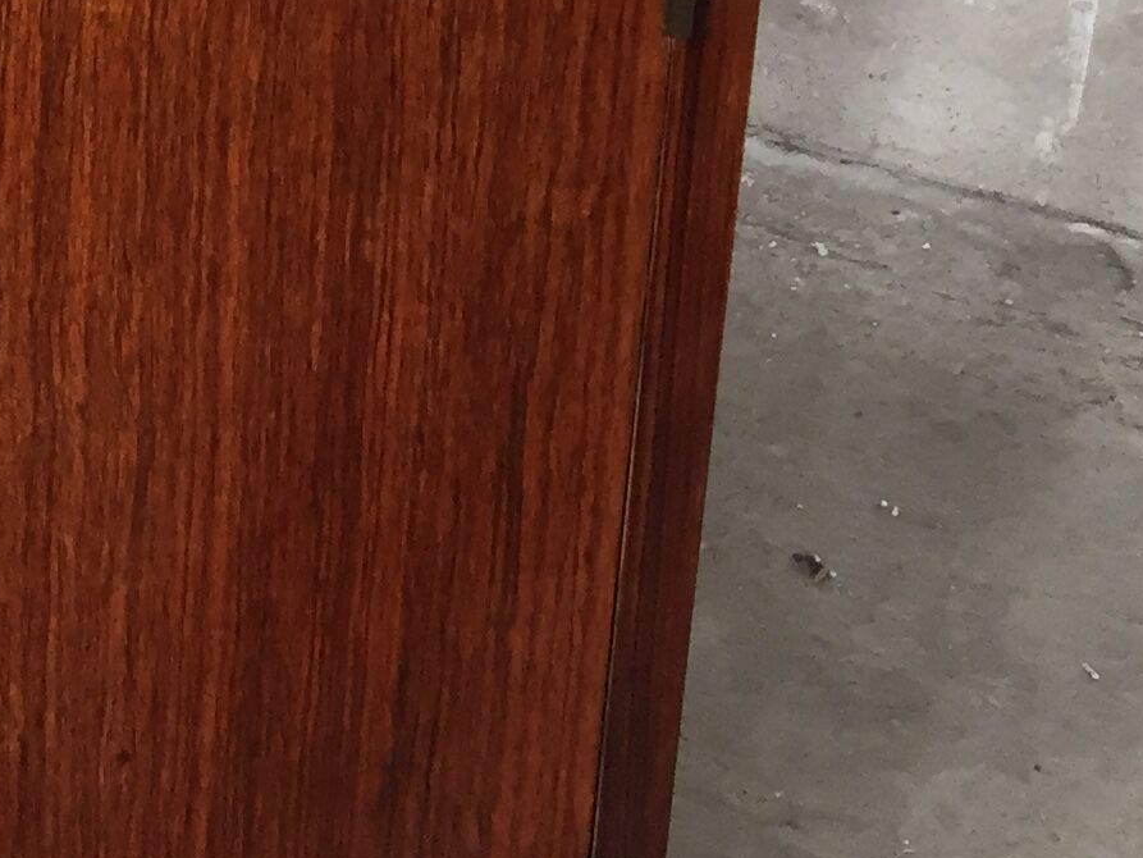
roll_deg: +2.0
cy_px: 4
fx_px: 3501
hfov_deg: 16.9
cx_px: -553
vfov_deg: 13.8
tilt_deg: -26.6
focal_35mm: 106
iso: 100
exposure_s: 1/33
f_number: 2.2
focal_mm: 4.15
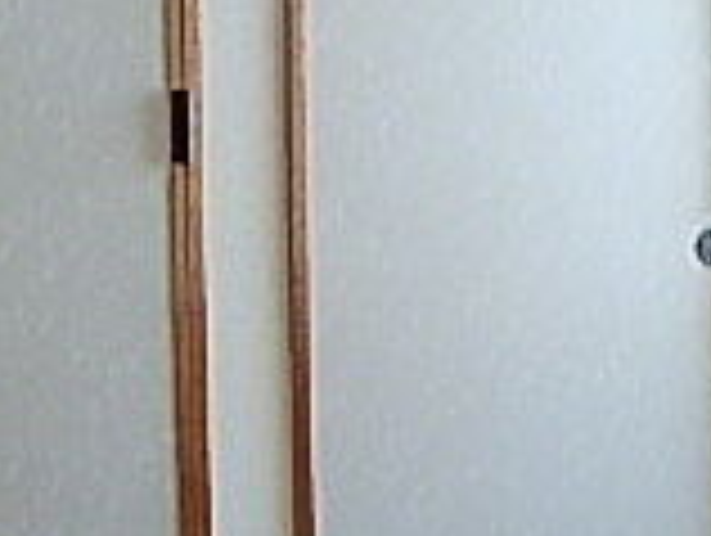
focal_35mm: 85
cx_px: 1210
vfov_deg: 17.4
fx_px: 1749
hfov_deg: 18.8
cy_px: 306
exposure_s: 1/30
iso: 200
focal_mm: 3.7
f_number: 3.5
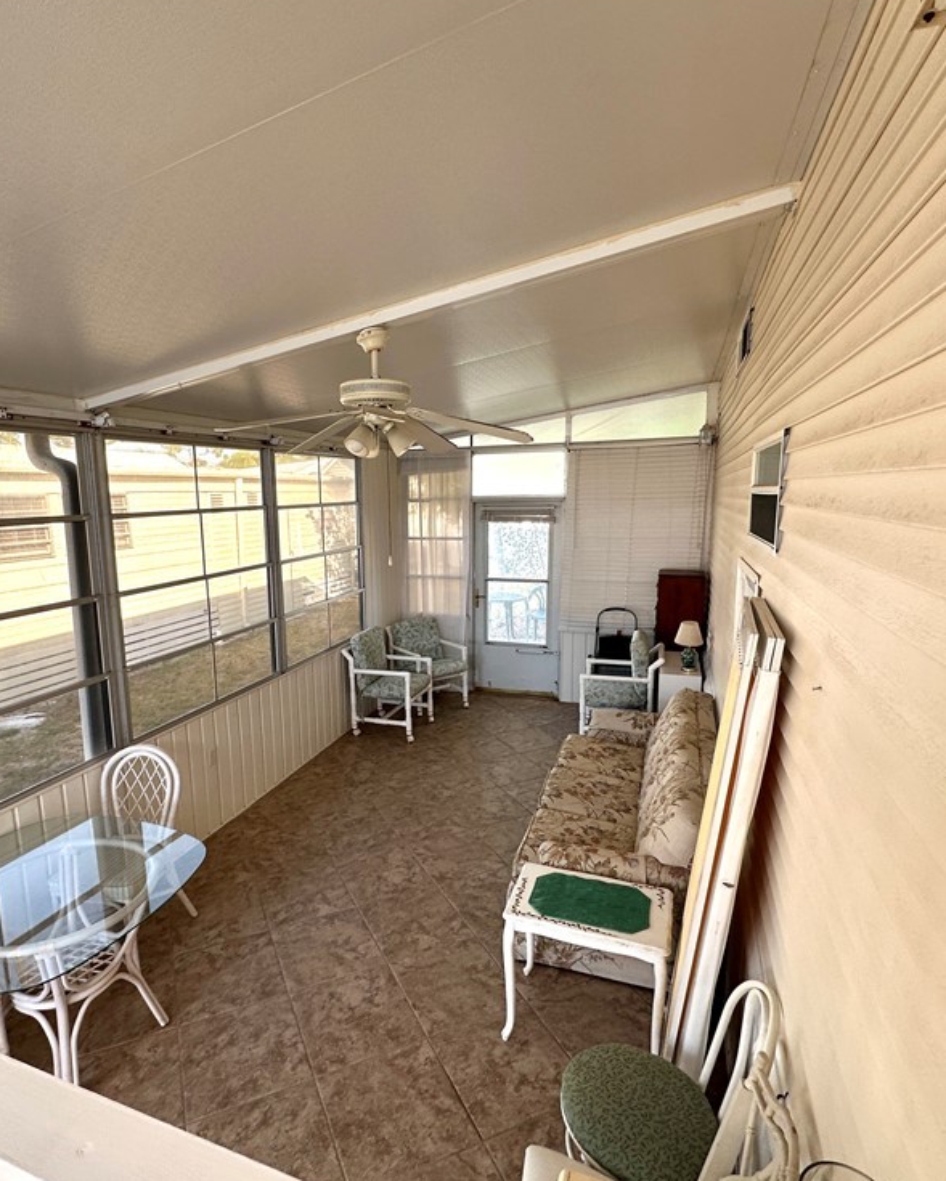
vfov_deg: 83.3
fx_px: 665
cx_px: 406
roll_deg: +0.9
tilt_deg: -9.2
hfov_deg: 70.5
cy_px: 599
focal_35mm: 19
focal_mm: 2.22
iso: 64
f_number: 2.2
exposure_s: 1/99
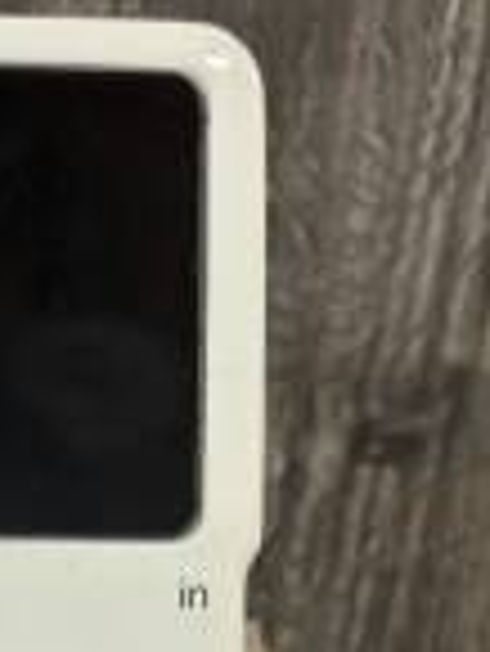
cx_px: -27
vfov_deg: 19.5
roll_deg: -3.3
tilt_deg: -30.3
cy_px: 832
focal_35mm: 93
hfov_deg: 15.6
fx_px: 1753
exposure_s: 1/60
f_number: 1.6
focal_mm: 5.96
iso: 100
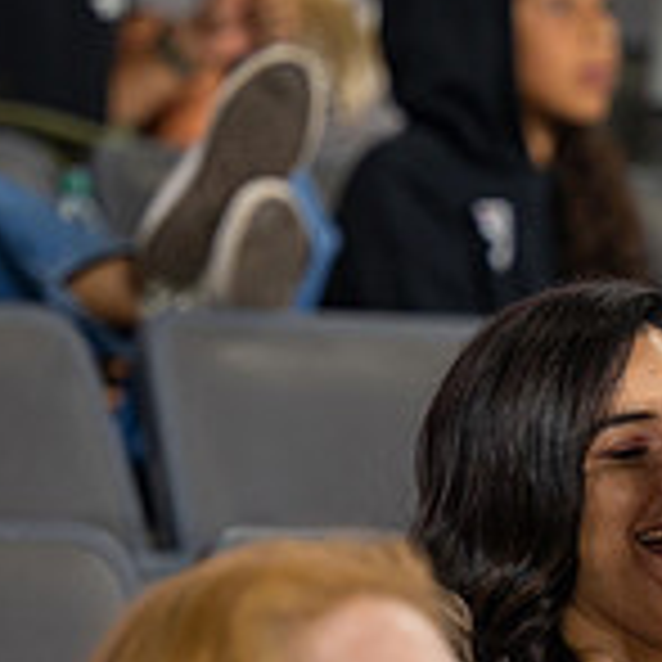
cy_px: 491
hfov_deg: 3.5
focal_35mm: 502
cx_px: 730
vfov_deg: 3.5
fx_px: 10862
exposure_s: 1/200
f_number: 2.8
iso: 720
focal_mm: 150
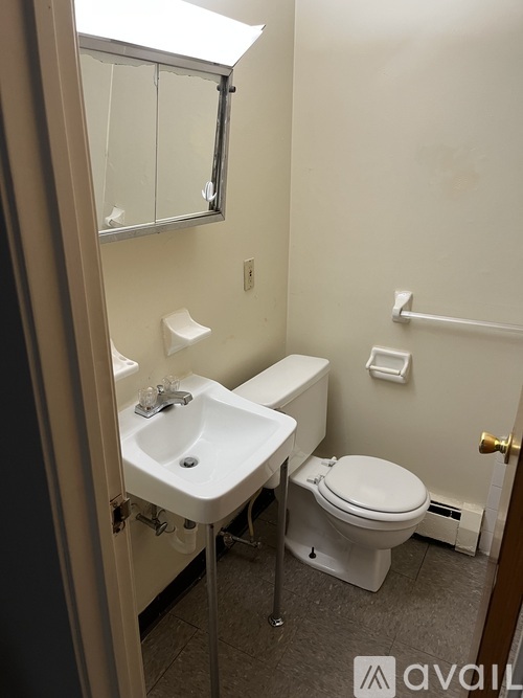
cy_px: 349
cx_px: 262
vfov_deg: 67.3
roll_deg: +0.6
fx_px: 524
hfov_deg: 53.0
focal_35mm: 26
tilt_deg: -19.4
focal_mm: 5.1
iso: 125
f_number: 1.6
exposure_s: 1/66
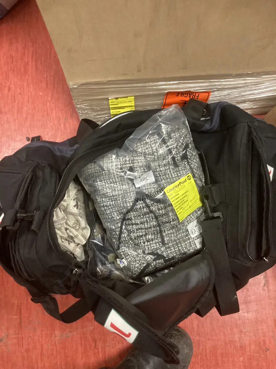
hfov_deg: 49.7
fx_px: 298
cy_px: 184
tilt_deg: -82.5
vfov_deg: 63.4
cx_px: 138
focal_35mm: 28
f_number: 1.8
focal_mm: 3.99
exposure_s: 1/50
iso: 320
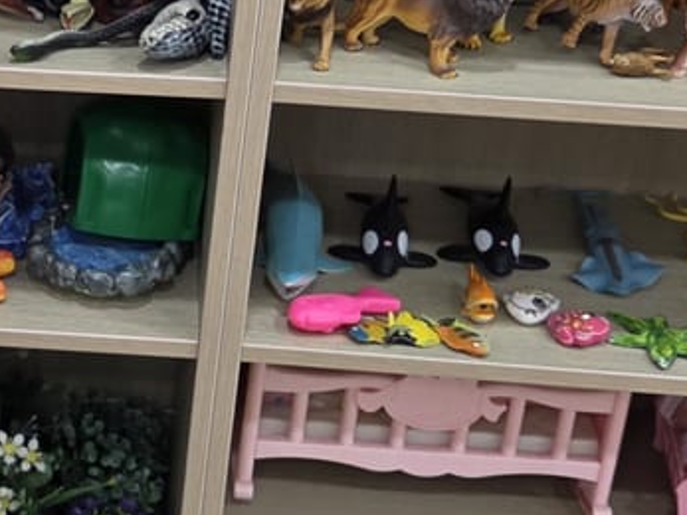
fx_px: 2103
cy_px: 333
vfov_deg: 13.9
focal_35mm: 106
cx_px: -83
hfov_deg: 17.8
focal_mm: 5.4
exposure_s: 1/120
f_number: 1.8
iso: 320
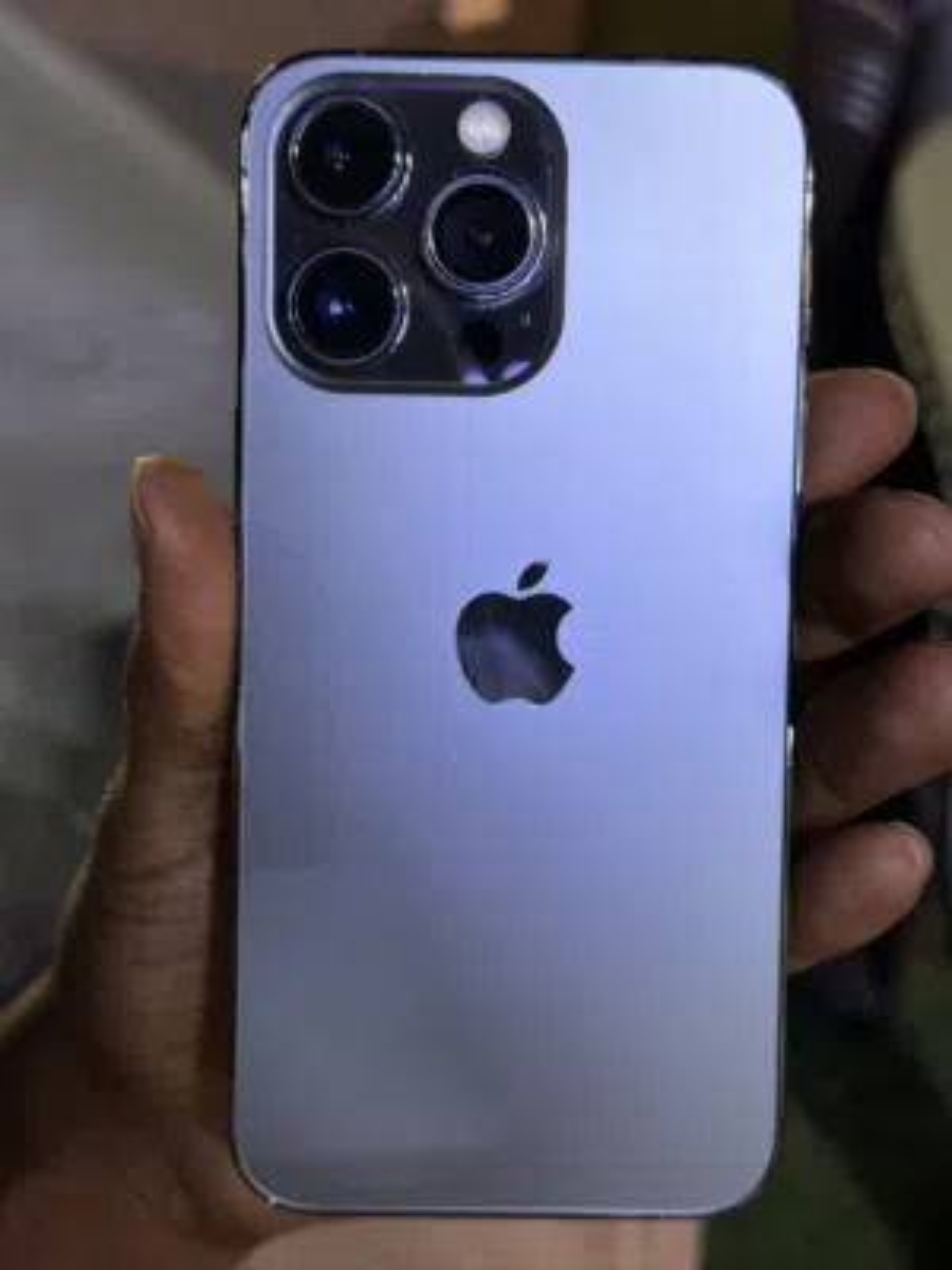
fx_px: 1760
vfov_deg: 39.7
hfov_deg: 30.3
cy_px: 635
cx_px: 476
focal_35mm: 48
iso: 160
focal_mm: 6.76
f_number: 1.78
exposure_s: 1/50
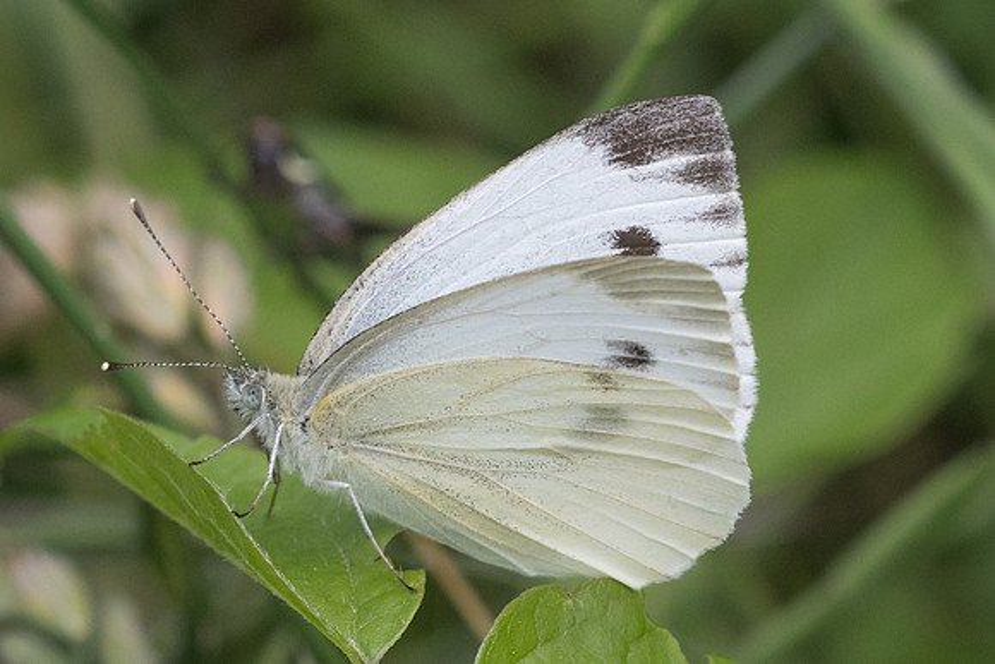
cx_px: 657
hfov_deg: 3.7
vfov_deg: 2.5
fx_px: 15330
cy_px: 321
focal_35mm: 555
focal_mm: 150
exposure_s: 1/800
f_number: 9
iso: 800
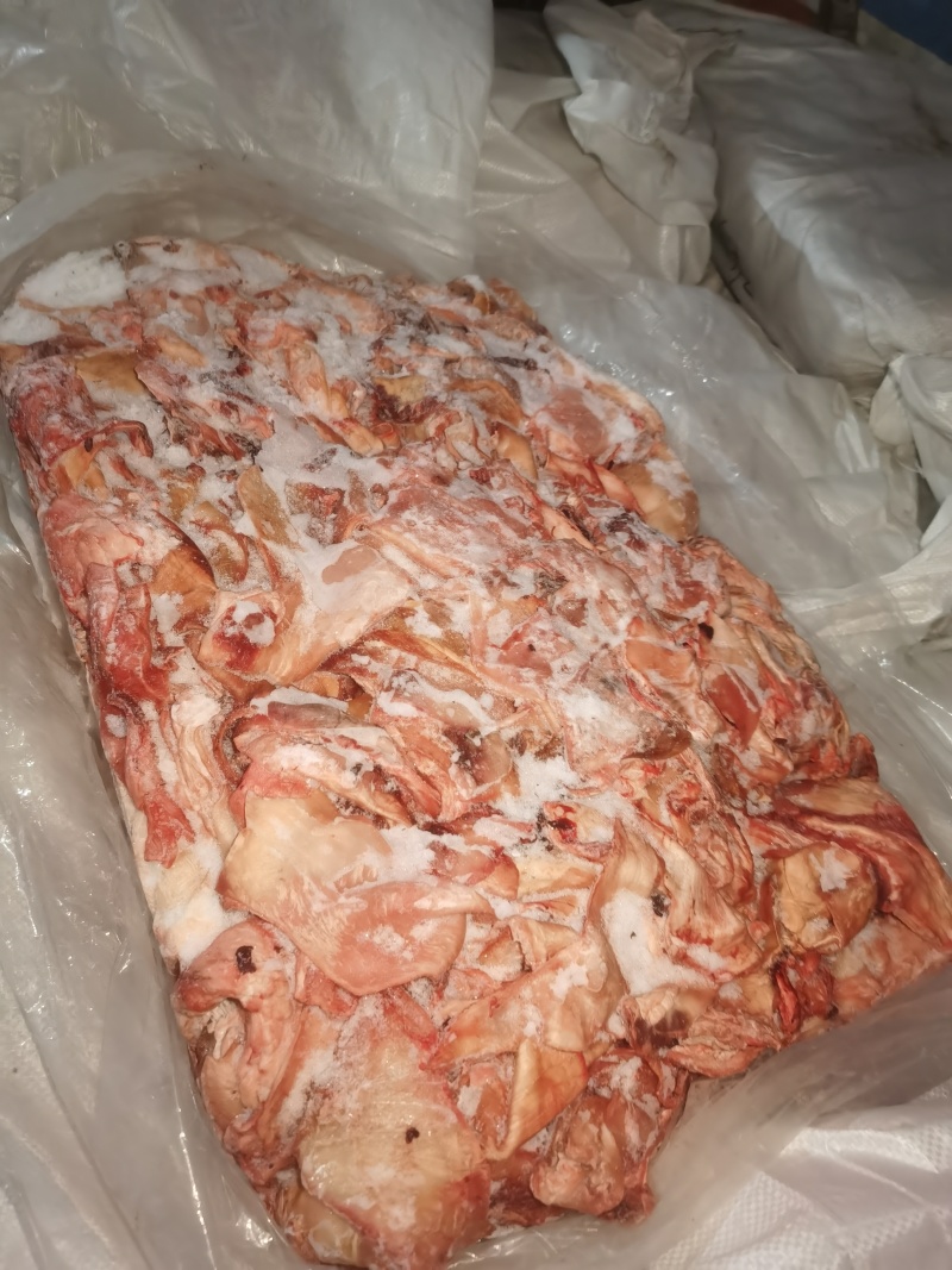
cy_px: 635
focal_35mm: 27
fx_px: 990
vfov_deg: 65.3
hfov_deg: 51.3
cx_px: 476
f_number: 1.6
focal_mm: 5.56
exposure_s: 1/33.3
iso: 250
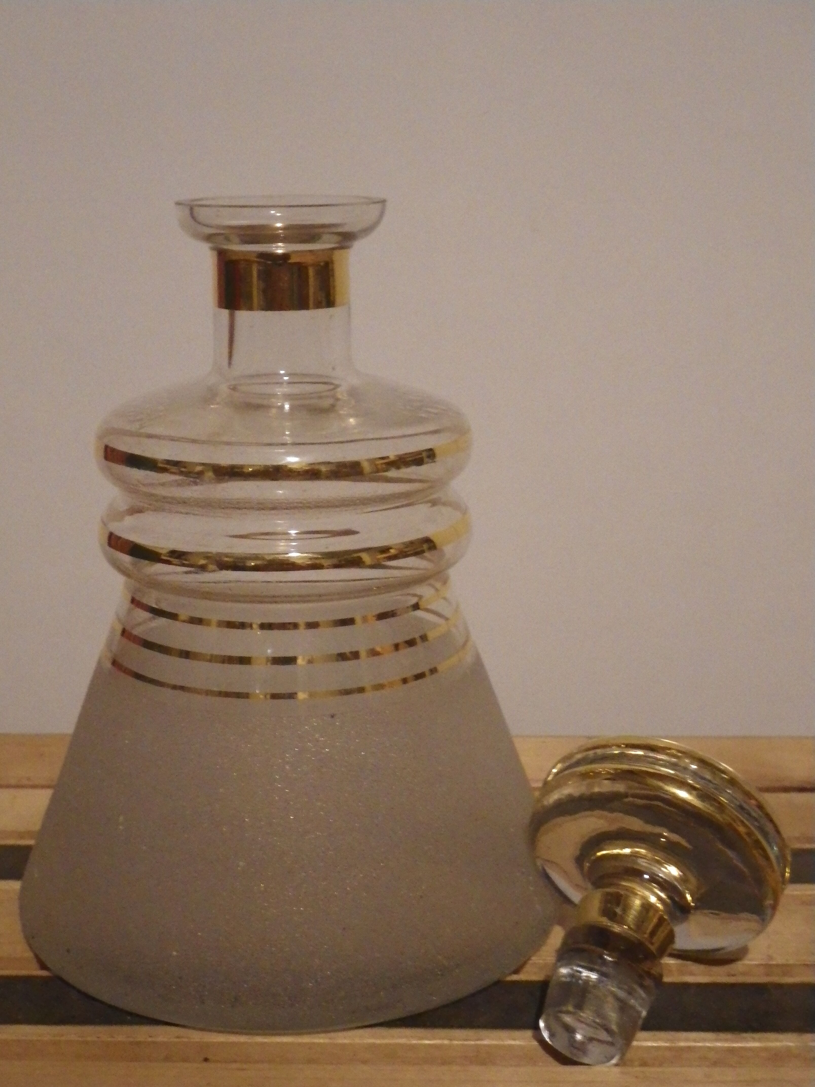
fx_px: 1601
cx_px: 408
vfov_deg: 37.5
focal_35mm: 51
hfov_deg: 28.6
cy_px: 544
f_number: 4.4
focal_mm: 9.1
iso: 800
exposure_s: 1/10
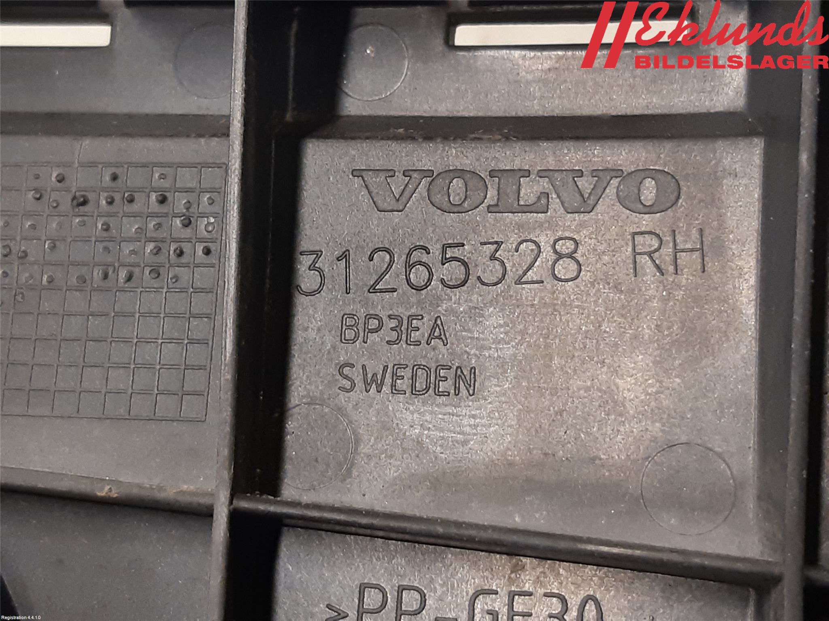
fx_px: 623
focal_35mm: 26
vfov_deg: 53.1
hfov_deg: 67.3
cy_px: 310
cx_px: 414
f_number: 1.7
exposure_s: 1/33
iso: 200
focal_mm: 3.93
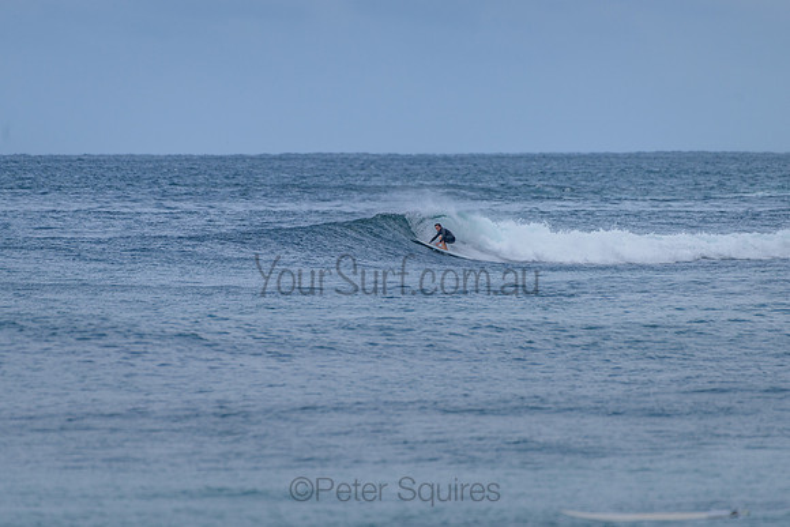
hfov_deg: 3.4
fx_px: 13448
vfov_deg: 2.2
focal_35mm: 613
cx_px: 386
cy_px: 241
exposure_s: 1/2000
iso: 360
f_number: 5.6
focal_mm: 500
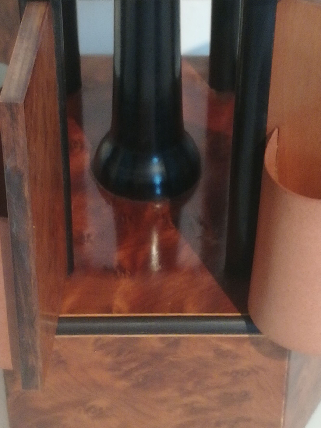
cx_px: 161
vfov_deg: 20.0
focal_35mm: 98
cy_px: 166
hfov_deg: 15.1
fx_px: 1212
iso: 640
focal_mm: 3.83
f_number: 2.2
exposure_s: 1/20
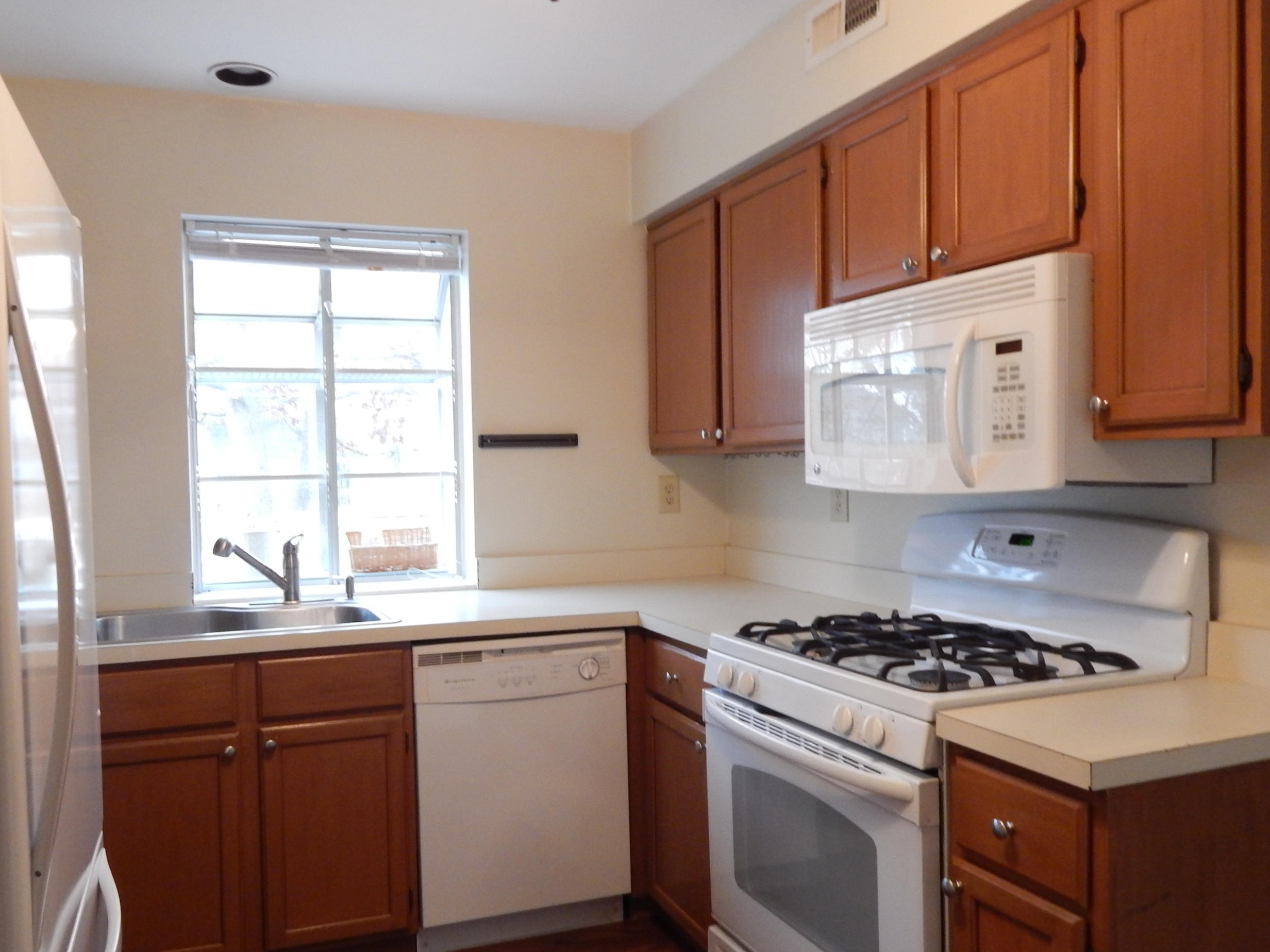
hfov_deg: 63.1
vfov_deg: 49.7
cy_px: 508
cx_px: 529
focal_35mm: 28
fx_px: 1027
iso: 360
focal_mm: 4
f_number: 3
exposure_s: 1/30
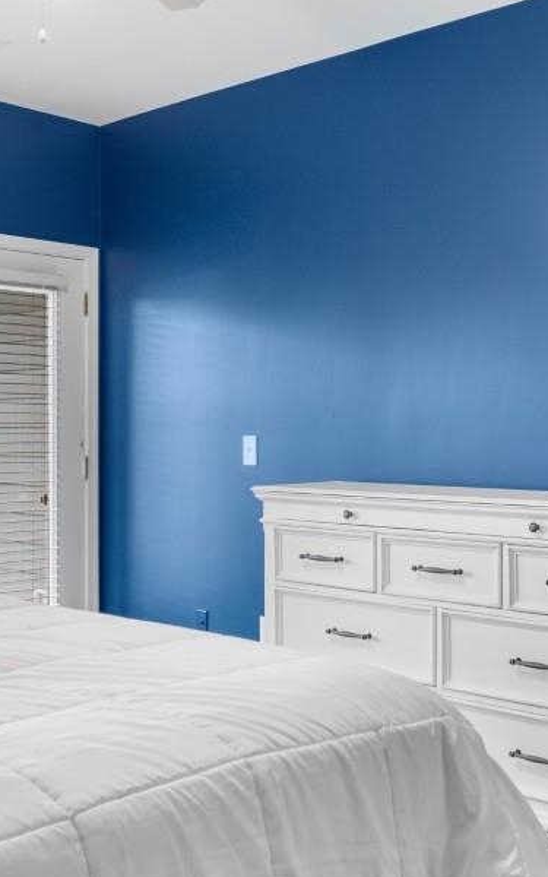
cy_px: 412
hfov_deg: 29.1
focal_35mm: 44
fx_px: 1051
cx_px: 338
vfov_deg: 45.2
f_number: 4.8
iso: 100
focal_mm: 11
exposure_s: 1/3
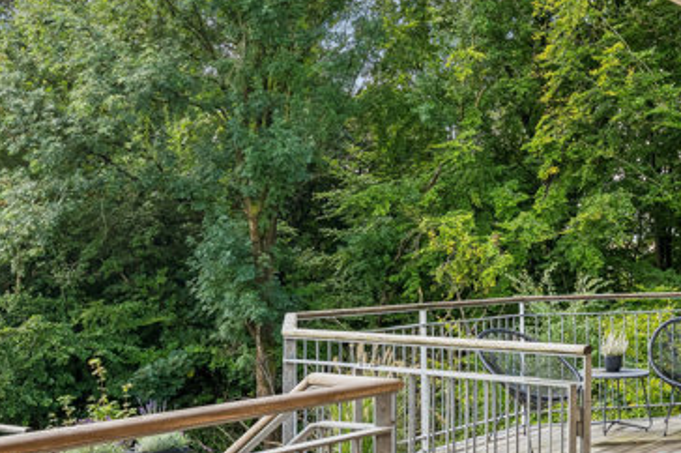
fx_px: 1039
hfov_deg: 34.6
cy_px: 261
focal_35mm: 55
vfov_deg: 24.5
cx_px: 591
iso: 800
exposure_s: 1/160
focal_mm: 25
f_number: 8
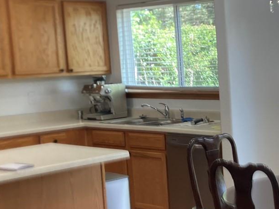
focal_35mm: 73
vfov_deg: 20.1
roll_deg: +3.2
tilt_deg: -6.8
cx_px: 281
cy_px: 142
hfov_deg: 25.3
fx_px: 588
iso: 50
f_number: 1.8
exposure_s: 1/120
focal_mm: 3.99
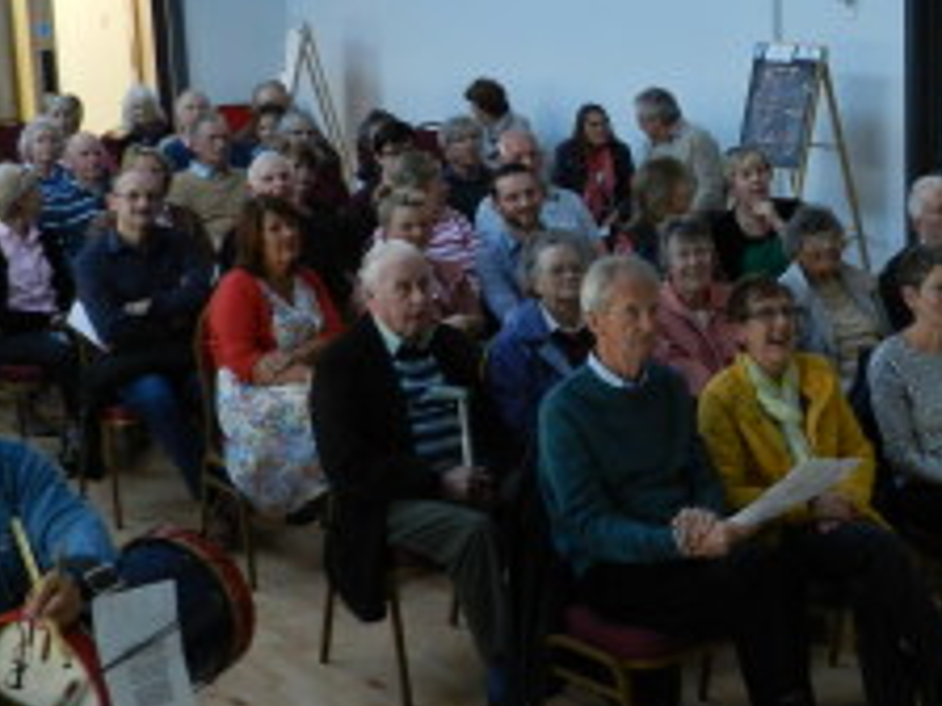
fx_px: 1850
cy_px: 256
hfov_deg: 27.7
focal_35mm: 68
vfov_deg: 21.6
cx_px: 824
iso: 450
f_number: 4
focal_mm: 6.7
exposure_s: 1/20
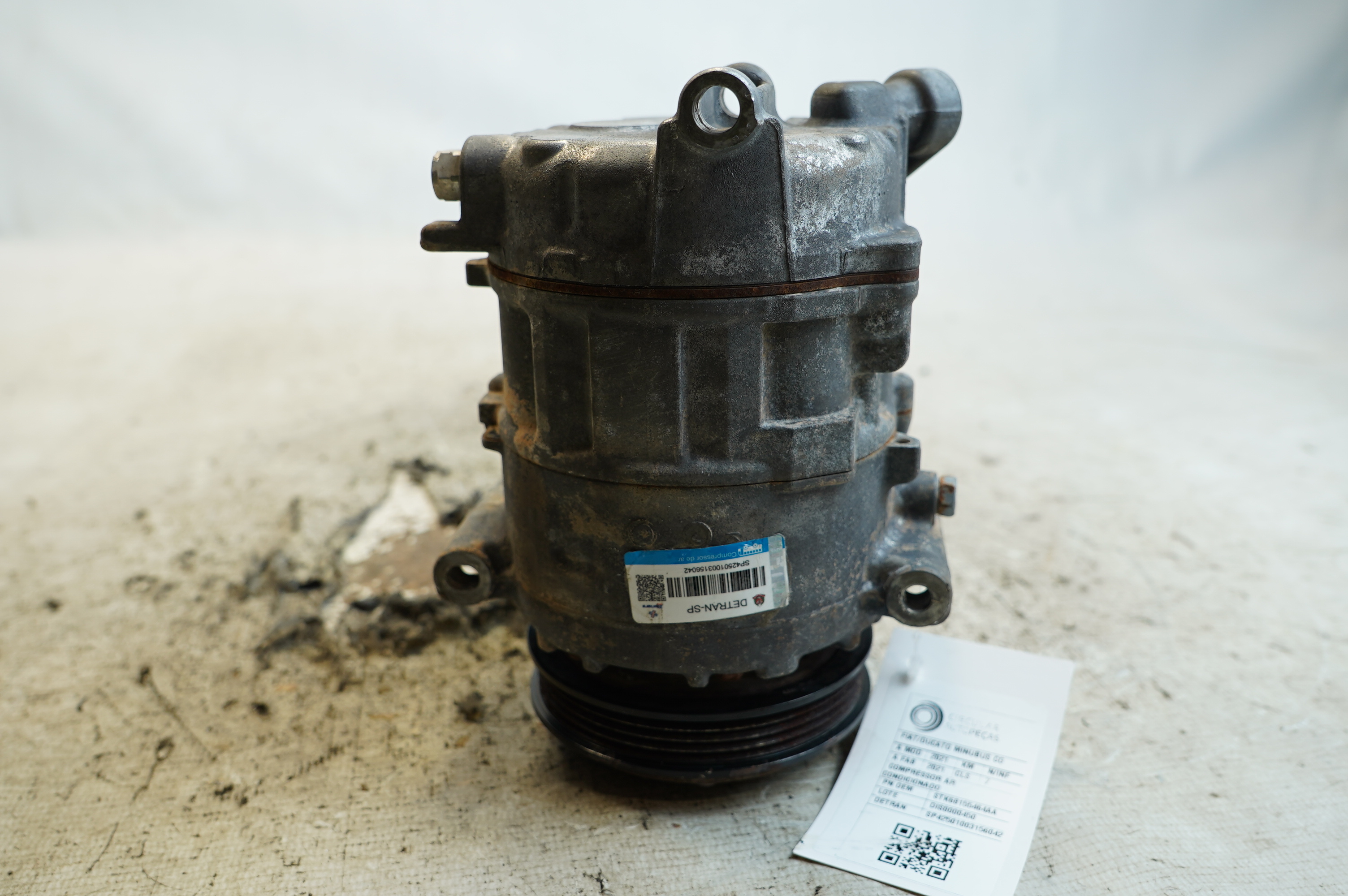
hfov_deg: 60.3
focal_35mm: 31
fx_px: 1160
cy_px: 448
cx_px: 674
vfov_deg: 42.3
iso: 200
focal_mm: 21
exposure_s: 1/60
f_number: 4
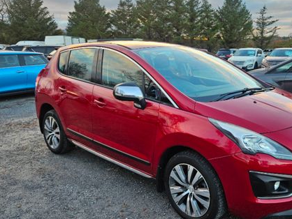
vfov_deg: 43.0
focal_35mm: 33
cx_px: 198
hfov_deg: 54.1
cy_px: 108
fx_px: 279
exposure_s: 1/180
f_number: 1.8
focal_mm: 5.4
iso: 40
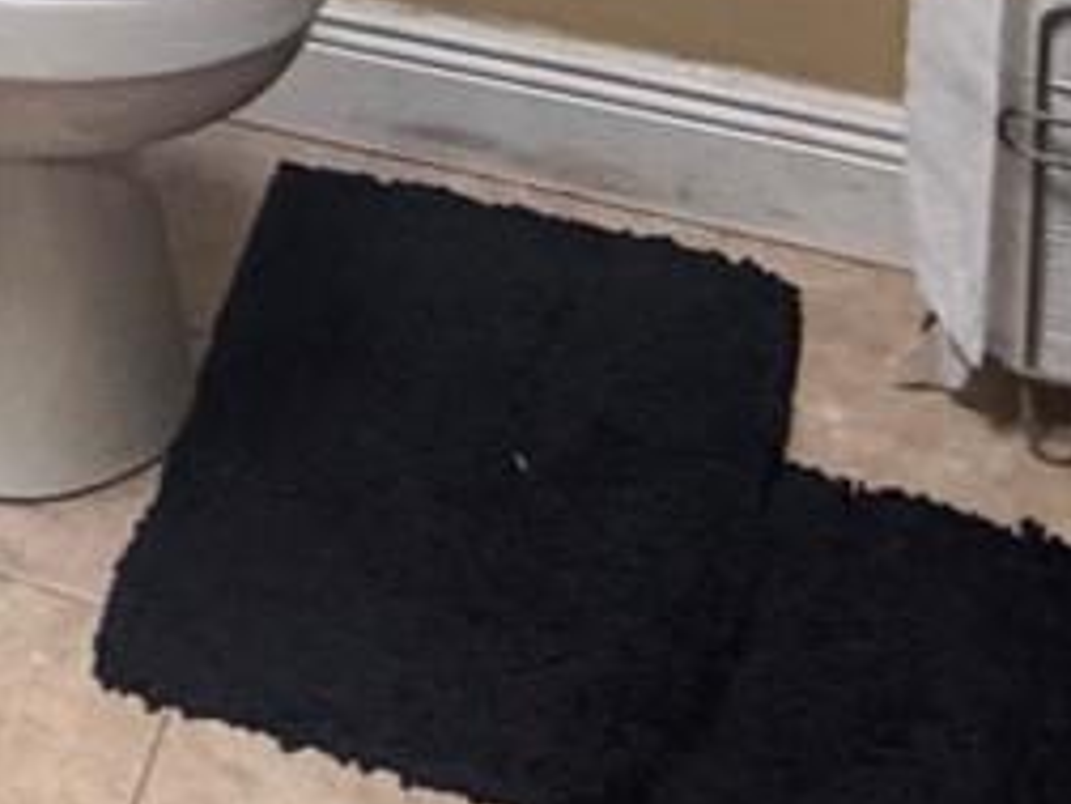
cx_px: -144
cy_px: -1255
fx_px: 2754
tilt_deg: -5.5
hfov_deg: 20.8
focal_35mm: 89
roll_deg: +1.1
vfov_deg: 12.3
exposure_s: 1/68
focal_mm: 2.22
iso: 320
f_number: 2.2
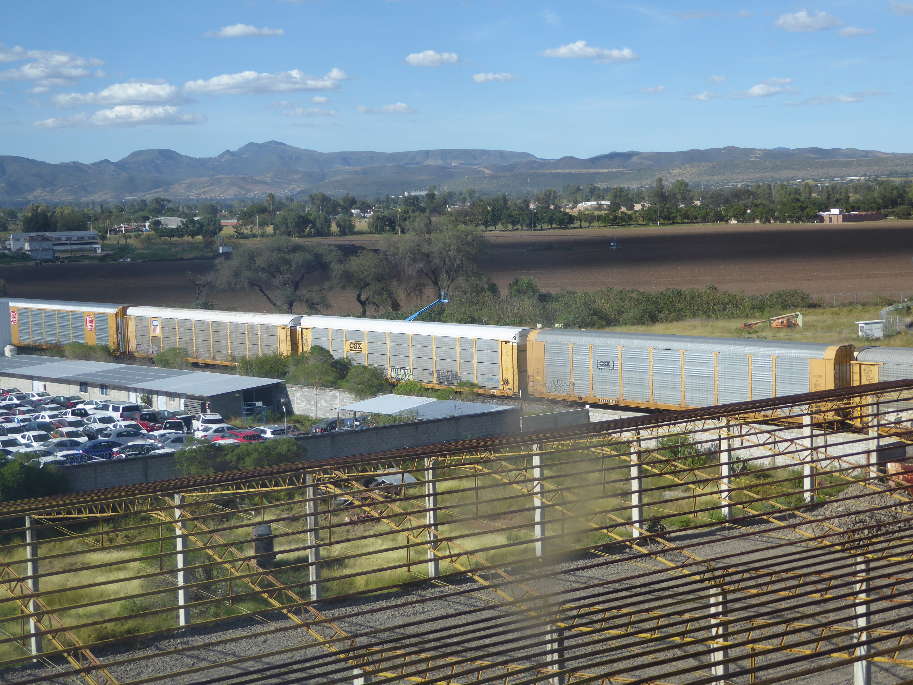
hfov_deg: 32.2
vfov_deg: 24.4
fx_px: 1583
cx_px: 456
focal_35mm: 60
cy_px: 342
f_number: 4.2
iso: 80
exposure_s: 1/400
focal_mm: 10.3
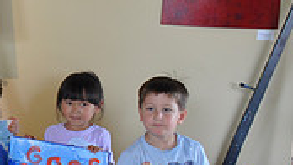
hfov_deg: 17.8
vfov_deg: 11.0
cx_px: -120
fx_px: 853
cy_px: 95
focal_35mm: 110
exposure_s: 1/25
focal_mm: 21
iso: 320
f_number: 3.8
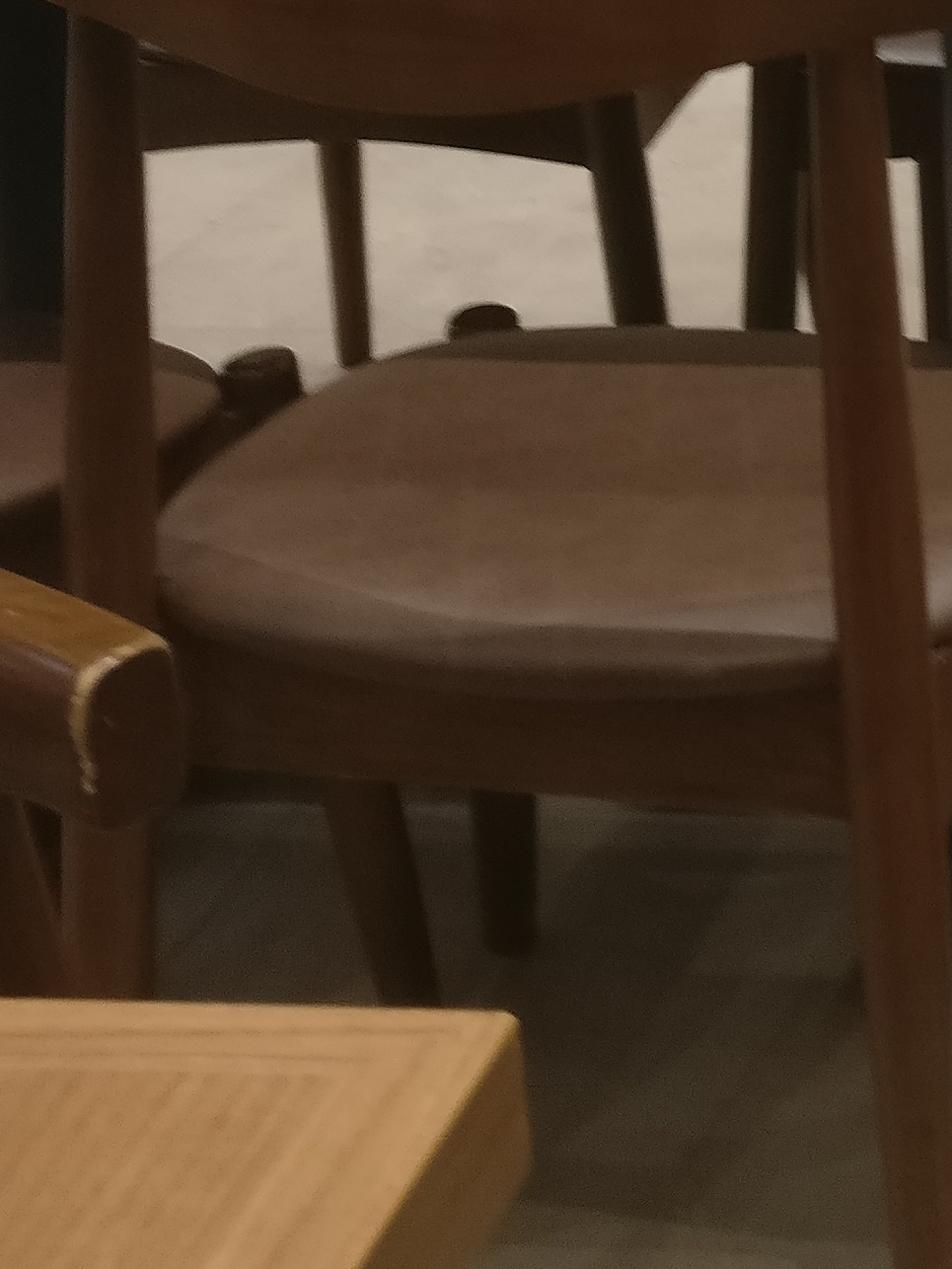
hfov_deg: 13.5
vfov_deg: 18.7
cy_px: -97
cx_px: 1582
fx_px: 3702
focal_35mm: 101
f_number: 2
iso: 320
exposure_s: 1/25
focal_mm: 4.26
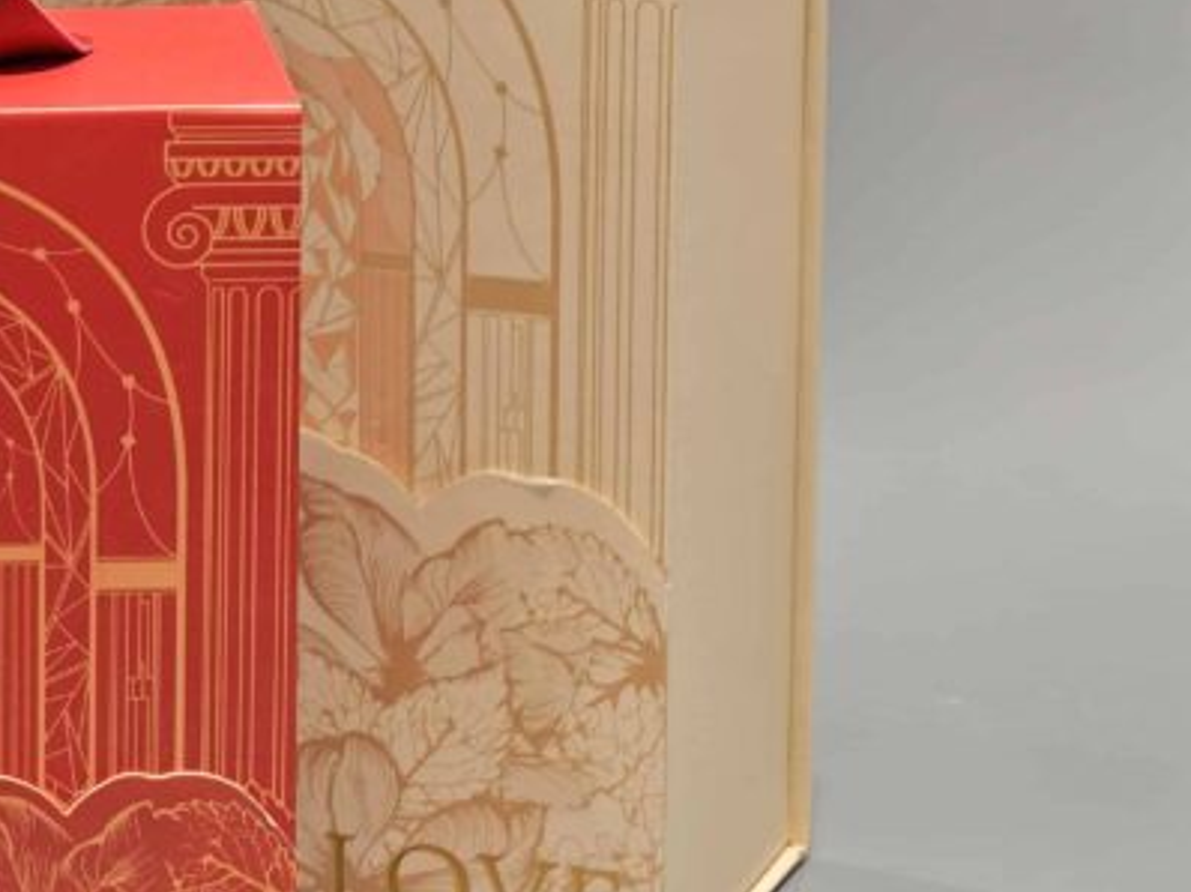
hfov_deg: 10.7
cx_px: -242
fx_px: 6224
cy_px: 296
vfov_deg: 8.2
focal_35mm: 181
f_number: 2
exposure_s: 1/100
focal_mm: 10.1
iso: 200
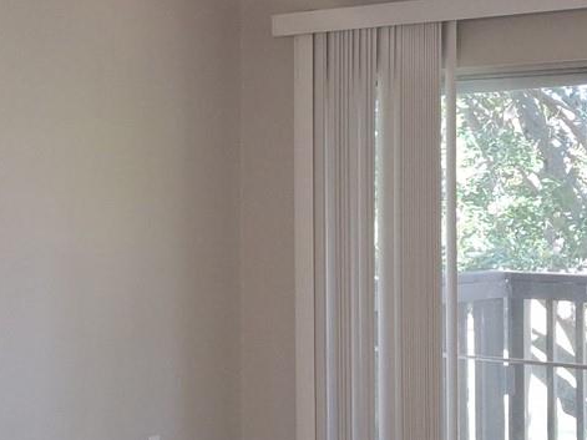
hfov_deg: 22.6
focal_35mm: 85
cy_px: 208
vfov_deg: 17.4
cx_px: 95
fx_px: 1441
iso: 160
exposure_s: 1/120
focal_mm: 4.69
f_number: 1.8
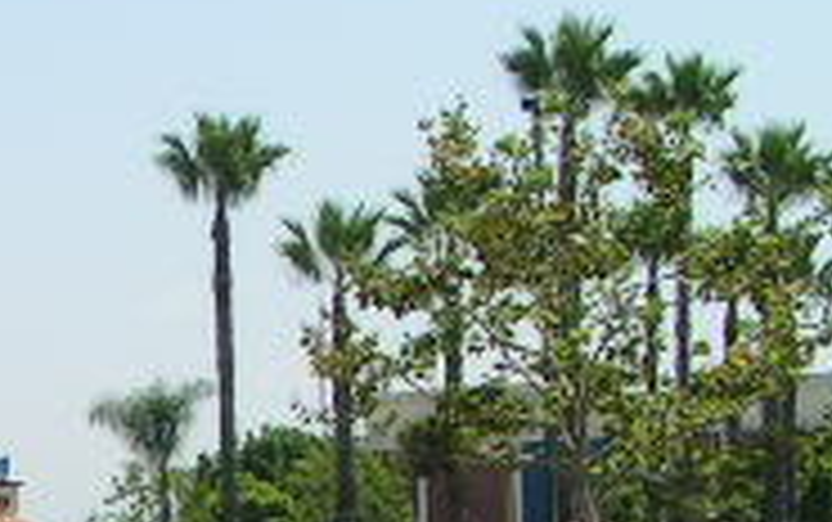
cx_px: -378
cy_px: 760
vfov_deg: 9.2
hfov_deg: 14.2
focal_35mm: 139
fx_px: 3155
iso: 50
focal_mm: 5.8
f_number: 5.6
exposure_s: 1/320
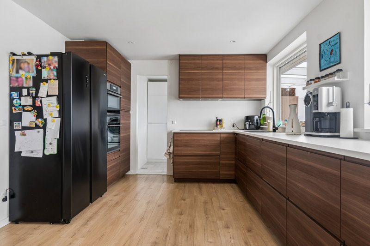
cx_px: 185
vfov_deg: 57.8
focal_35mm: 22
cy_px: 123
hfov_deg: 79.2
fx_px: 223
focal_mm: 14.5
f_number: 8
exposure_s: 1/15
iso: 200
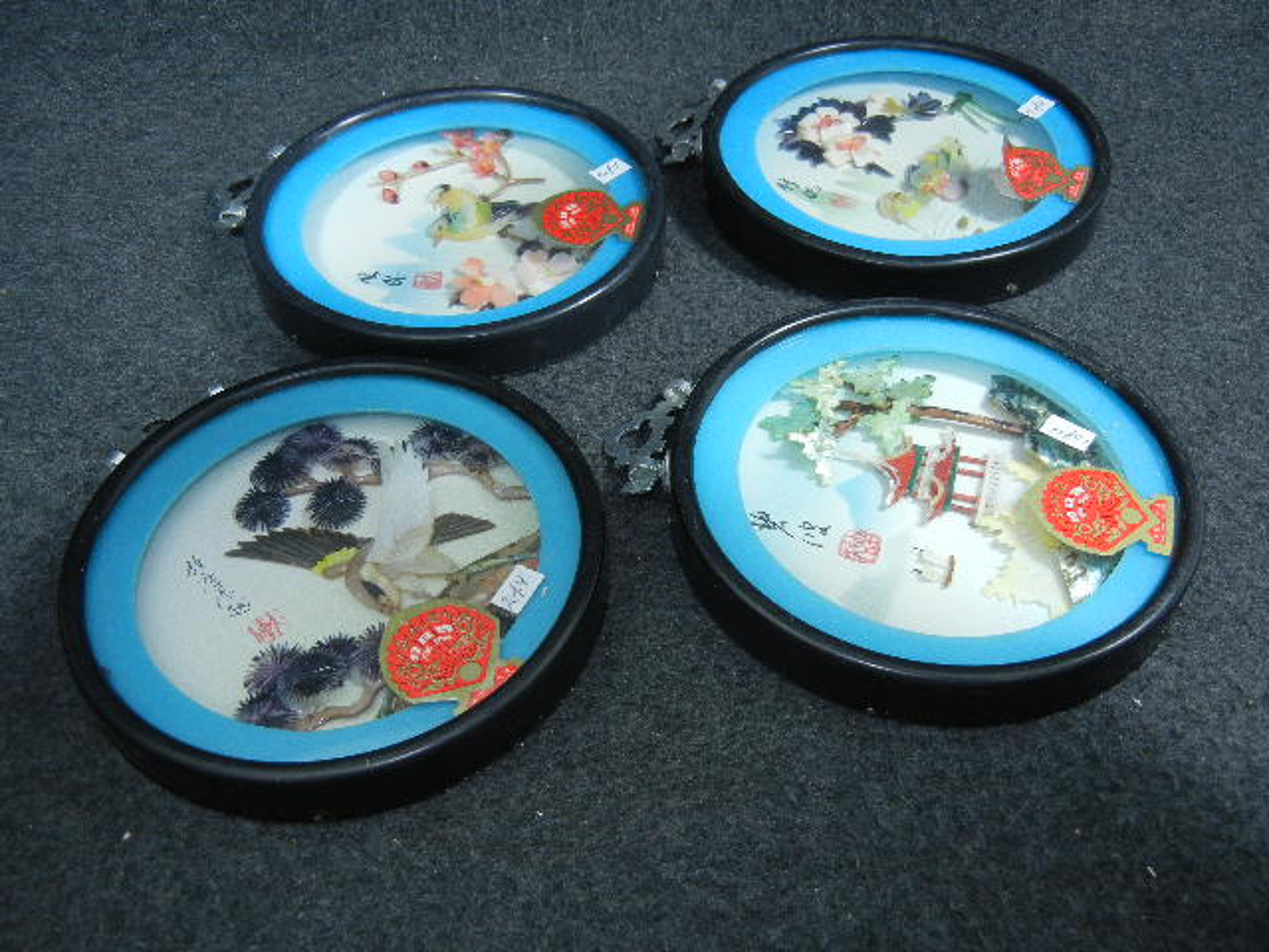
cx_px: 634
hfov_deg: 54.0
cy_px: 476
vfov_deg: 41.8
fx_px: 1246
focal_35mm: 34
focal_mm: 6.2
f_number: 3.6
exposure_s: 1/30
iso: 289
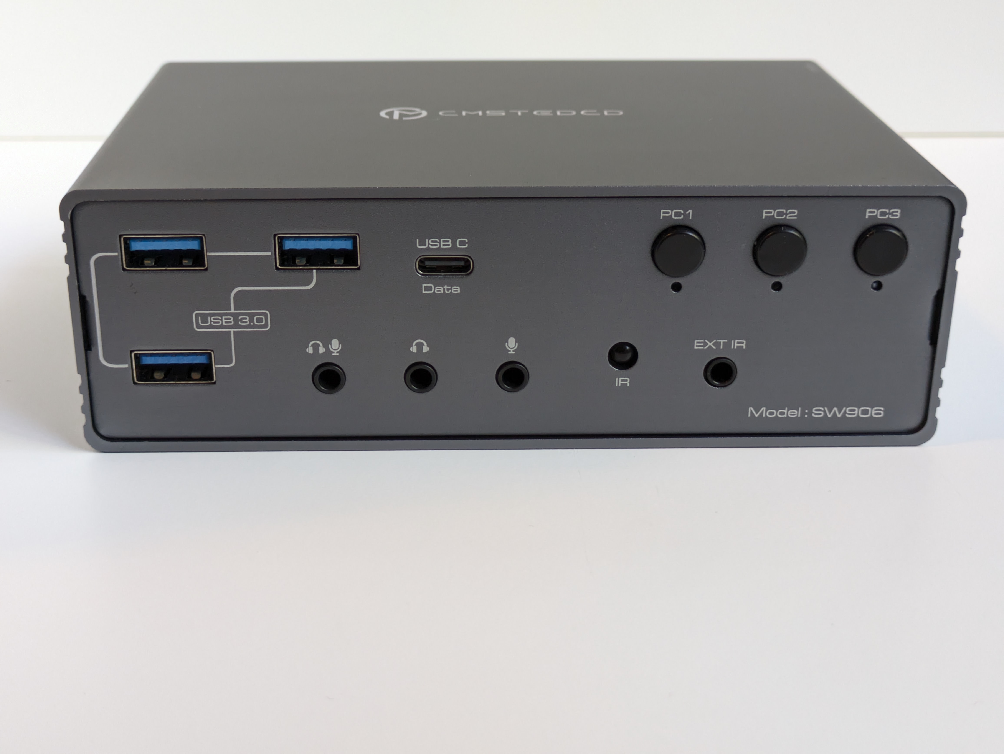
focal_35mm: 51
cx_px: 502
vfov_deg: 28.6
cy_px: 377
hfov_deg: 37.5
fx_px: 1480
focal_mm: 5.43
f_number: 1.89
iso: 449
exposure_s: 1/100
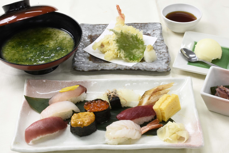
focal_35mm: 39
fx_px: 248
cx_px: 114
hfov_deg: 49.6
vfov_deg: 34.2
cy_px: 76
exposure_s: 1/10
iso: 320
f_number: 14
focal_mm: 26
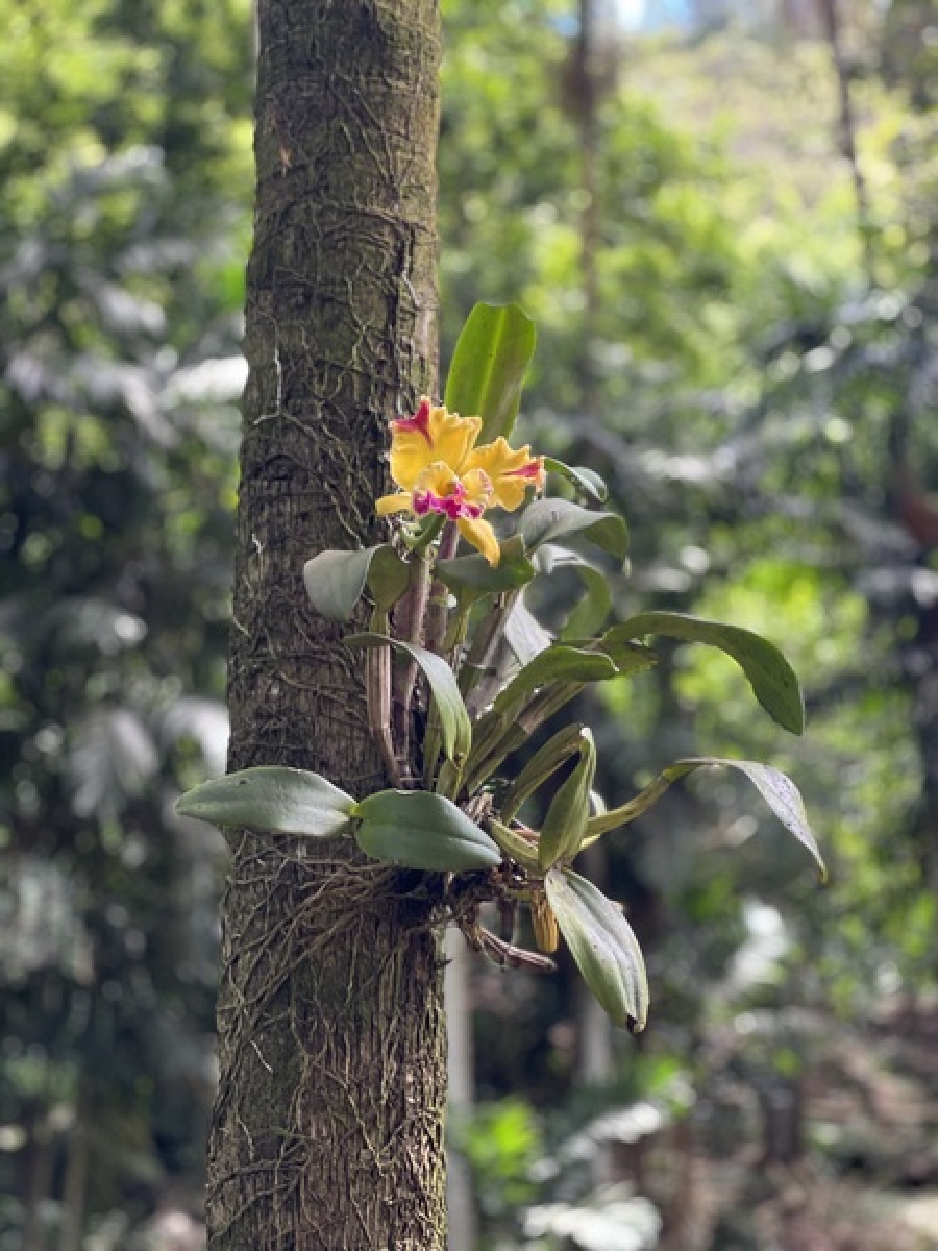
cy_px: 626
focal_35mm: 77
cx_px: 469
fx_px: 2782
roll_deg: -1.4
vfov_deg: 25.3
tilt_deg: +11.4
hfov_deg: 19.1
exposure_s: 1/121
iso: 160
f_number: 2.8
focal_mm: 9
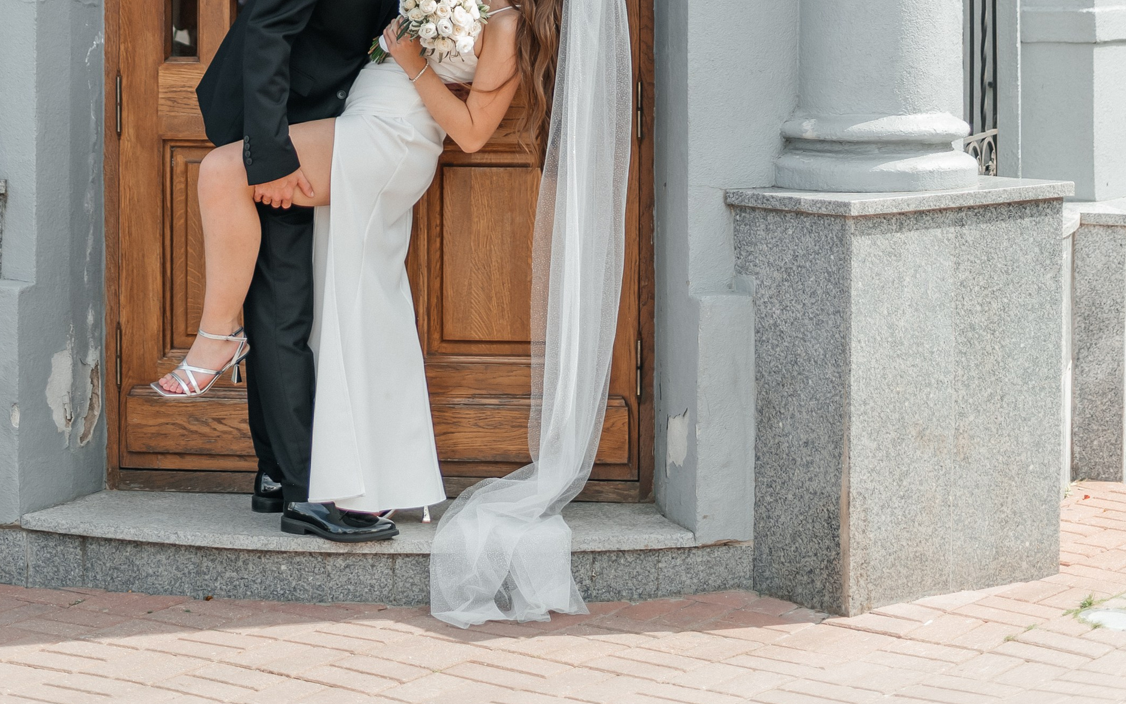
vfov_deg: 12.6
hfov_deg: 21.0
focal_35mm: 99
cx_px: 442
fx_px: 3038
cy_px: -325
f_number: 2
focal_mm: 50
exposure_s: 1/1000
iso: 100
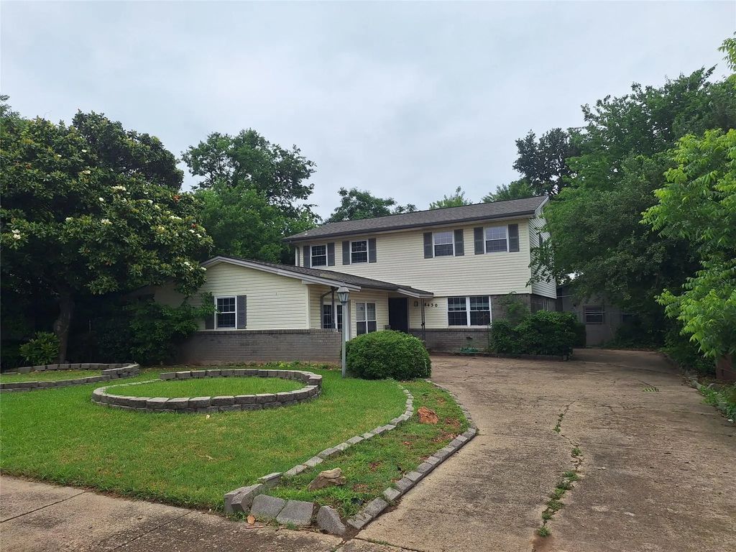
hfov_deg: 73.9
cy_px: 276
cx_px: 368
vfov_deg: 58.9
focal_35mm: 23
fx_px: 489
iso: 40
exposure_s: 1/3106
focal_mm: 5.54
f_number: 1.8
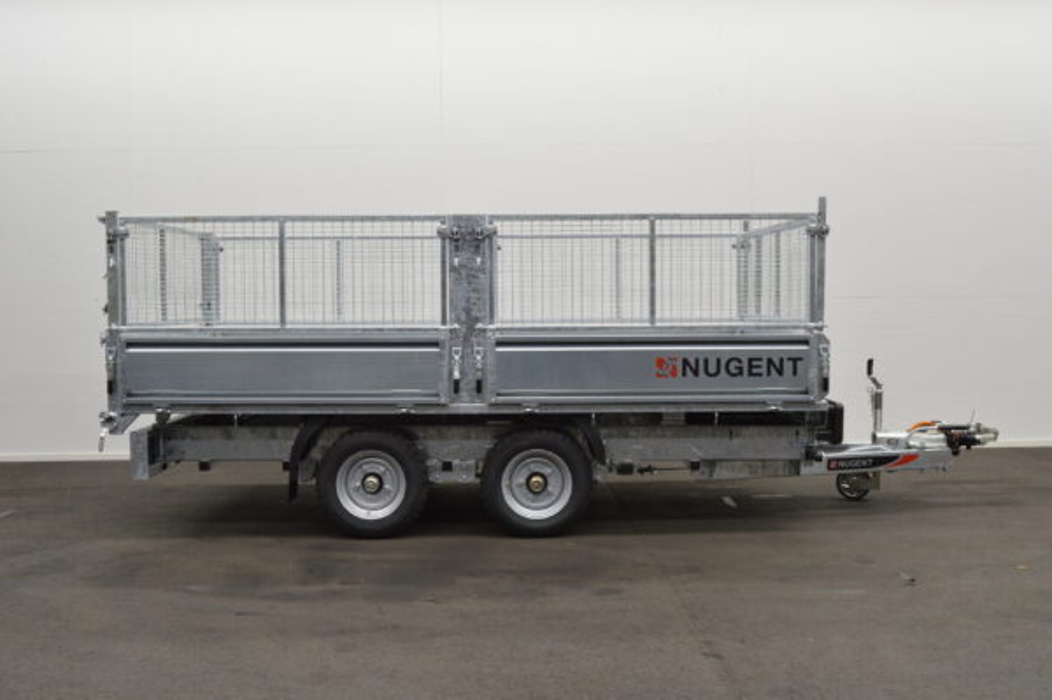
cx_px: 526
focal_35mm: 38
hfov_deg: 51.3
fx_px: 1095
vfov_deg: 35.4
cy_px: 350
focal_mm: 25
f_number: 13
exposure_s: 1/1.6
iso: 100
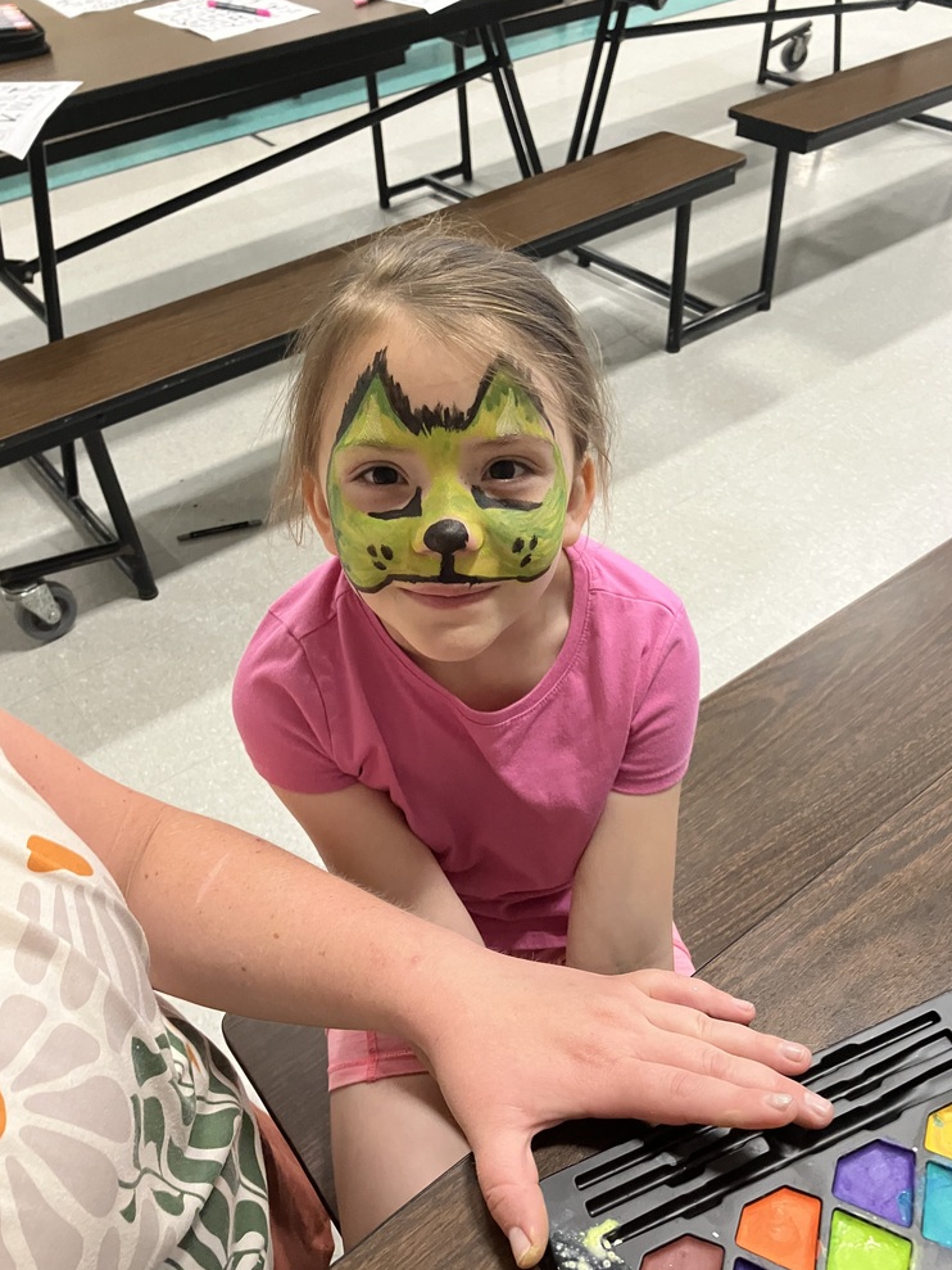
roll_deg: +2.1
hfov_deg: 48.2
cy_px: 646
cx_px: 472
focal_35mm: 29
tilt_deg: -44.2
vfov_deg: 61.6
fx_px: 1063
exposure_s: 1/40
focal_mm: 3.99
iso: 250
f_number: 1.8
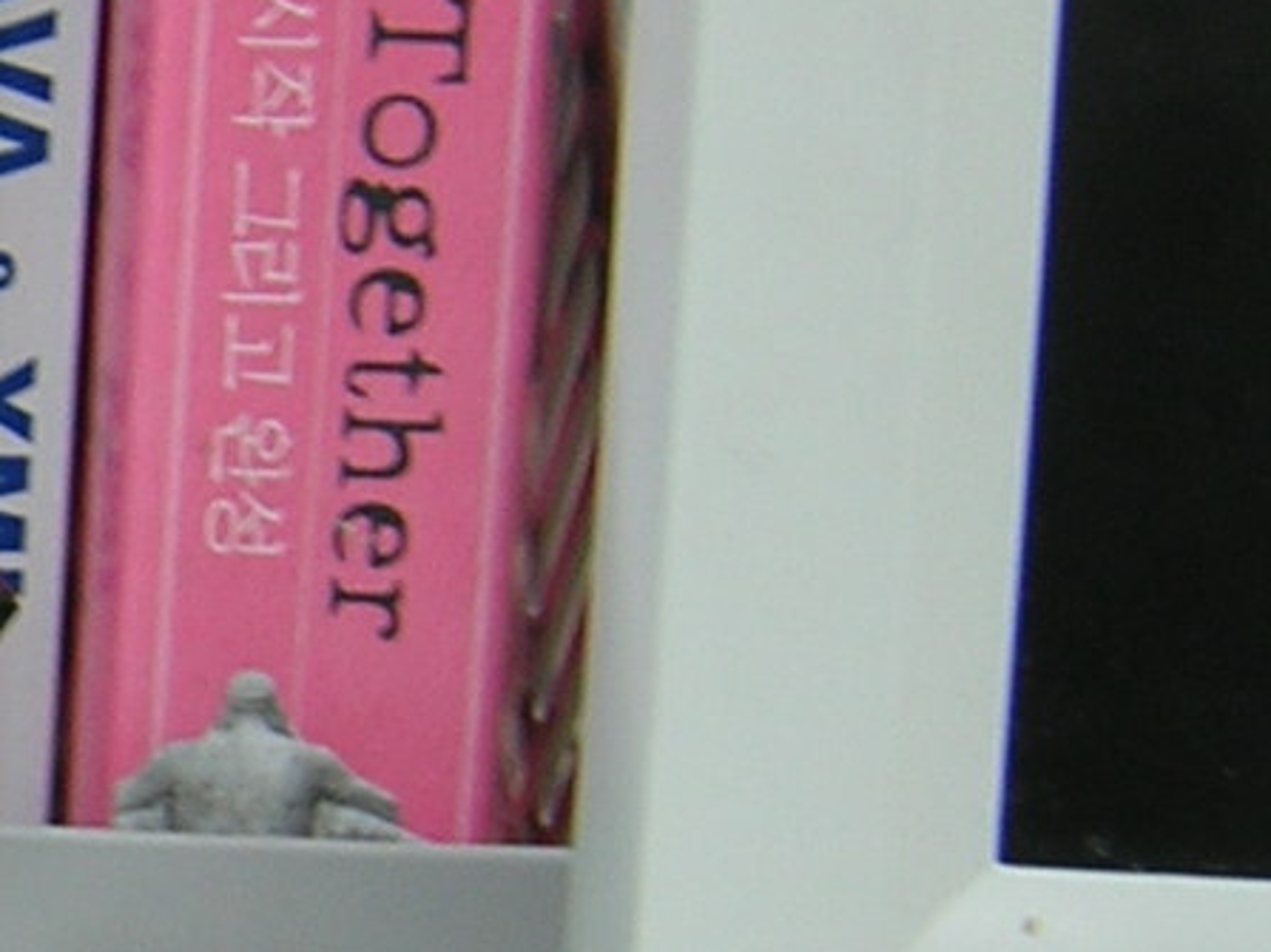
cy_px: 648
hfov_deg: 14.0
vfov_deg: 11.5
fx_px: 4735
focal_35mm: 129
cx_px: -819
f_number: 2.6
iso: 100
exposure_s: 1/9.9
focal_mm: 4.7
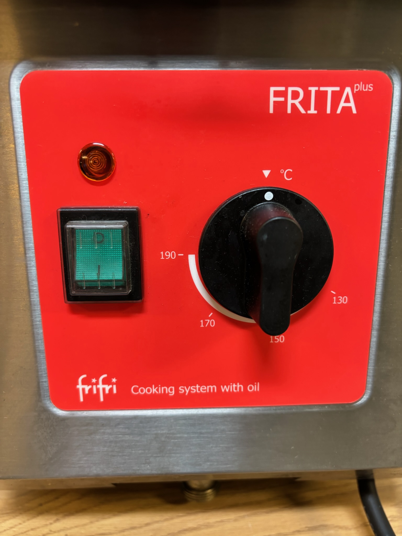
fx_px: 403
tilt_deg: -24.0
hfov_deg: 53.1
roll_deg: -2.5
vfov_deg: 67.3
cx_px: 201
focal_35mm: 26
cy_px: 268
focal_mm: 5.96
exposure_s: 1/50
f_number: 1.6
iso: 250
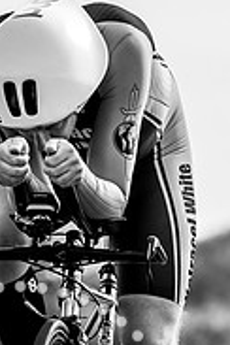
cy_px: 295
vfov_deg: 2.3
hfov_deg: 1.5
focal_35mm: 901
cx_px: 43
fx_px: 8634
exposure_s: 1/1000
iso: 160
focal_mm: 162
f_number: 4
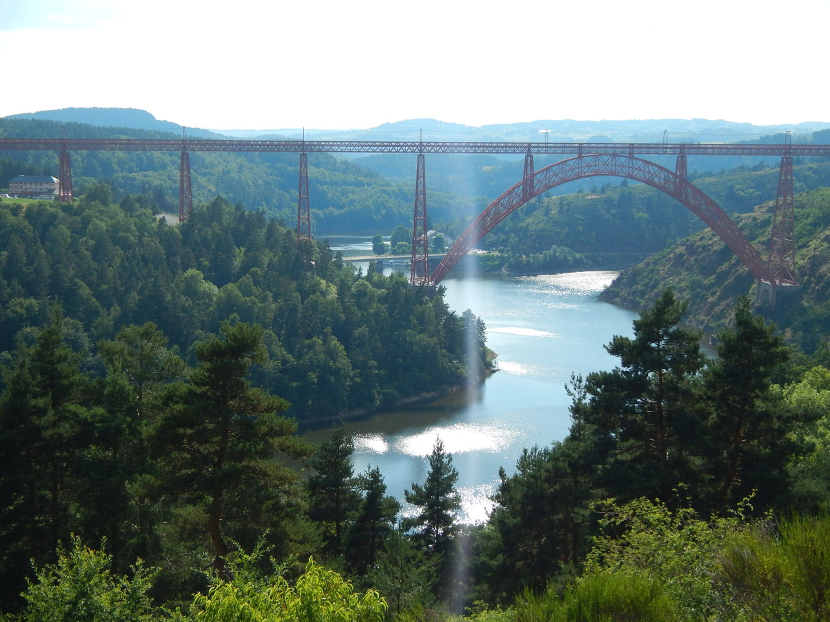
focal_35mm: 47
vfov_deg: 30.9
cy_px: 311
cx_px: 415
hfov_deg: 40.4
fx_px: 1127
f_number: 4.1
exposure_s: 1/800
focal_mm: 8.4
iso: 125
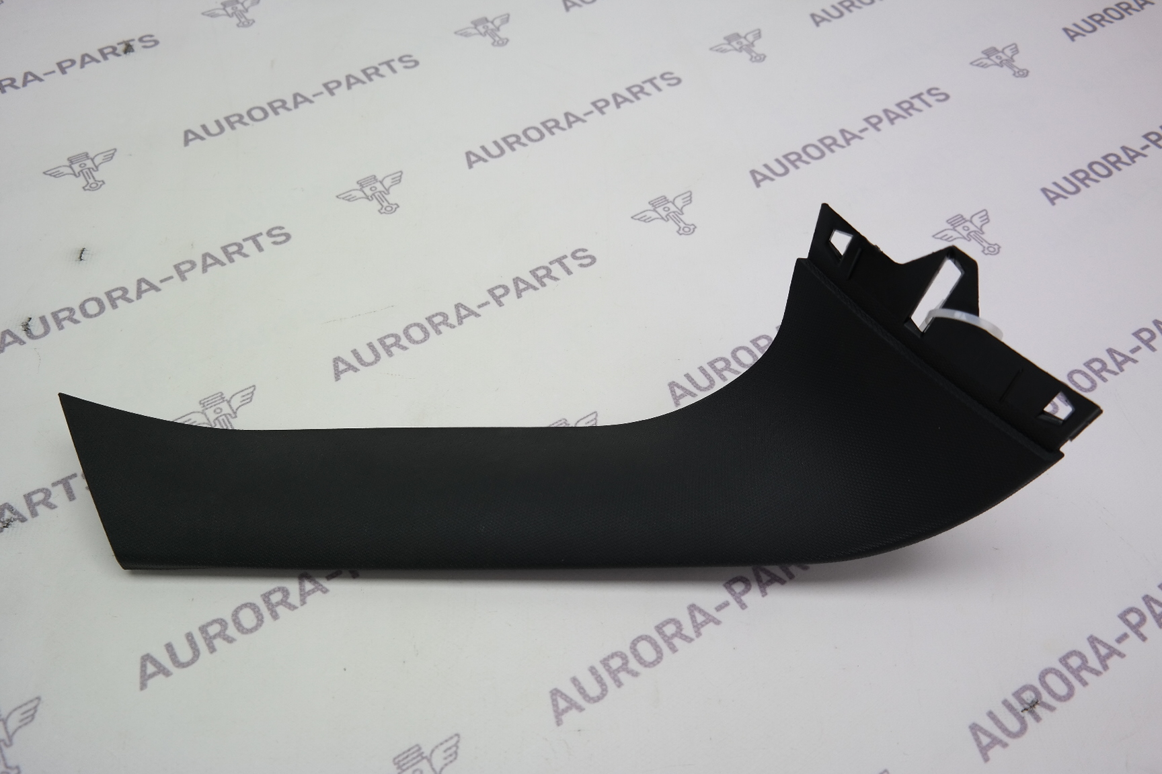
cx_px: 581
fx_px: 968
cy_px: 387
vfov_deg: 43.6
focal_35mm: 30
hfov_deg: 61.9
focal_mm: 20
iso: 100
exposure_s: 1/80
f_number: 3.5
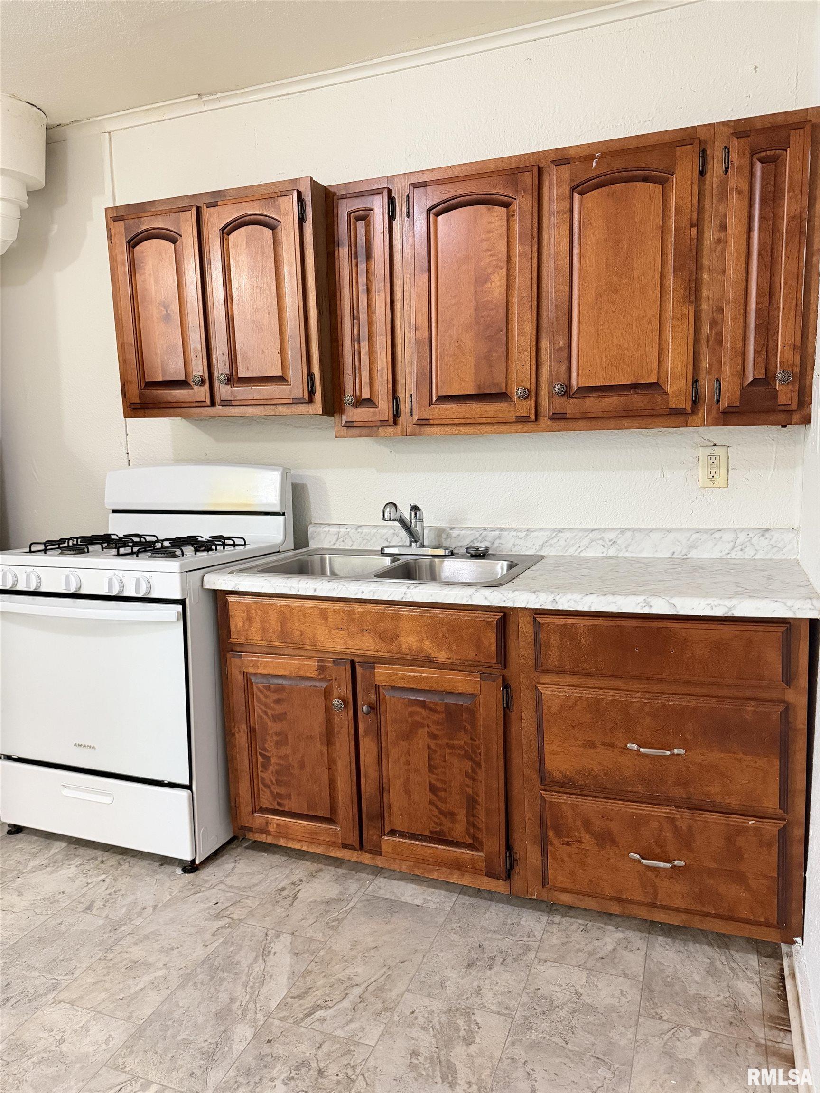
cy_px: 546
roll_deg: +1.2
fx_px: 758
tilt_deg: -8.3
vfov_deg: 71.6
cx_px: 410
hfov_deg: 56.8
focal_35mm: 24
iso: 800
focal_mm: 6.76
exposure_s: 1/60
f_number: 1.78
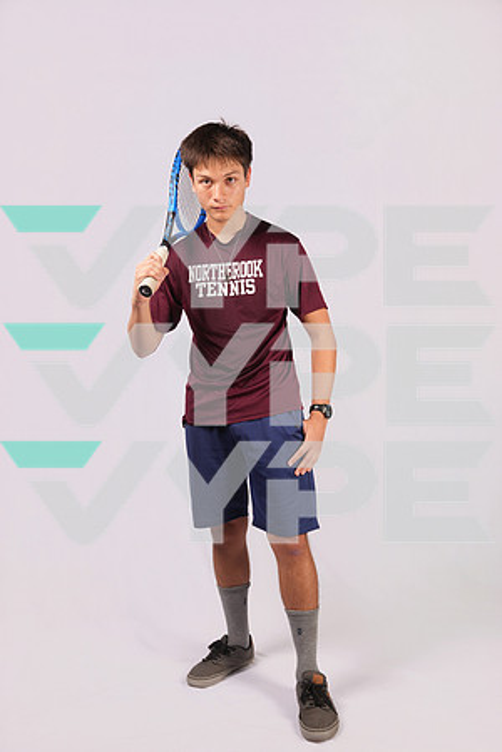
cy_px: 376
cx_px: 251
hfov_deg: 38.9
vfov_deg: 55.8
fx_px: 711
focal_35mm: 34
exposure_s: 1/125
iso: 160
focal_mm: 34
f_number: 5.6
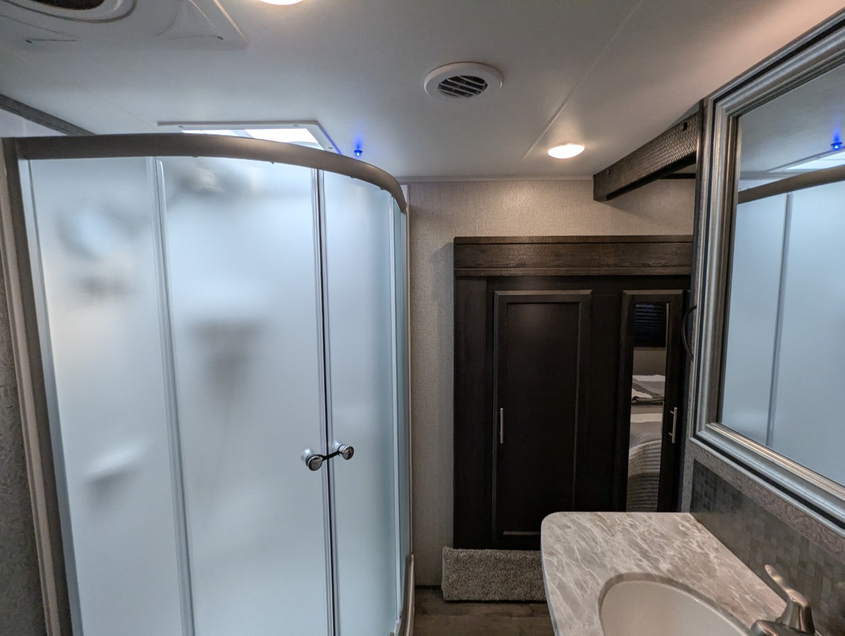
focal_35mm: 16
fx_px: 391
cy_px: 318
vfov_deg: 78.2
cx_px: 422
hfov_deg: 94.4
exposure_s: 1/183
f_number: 2.2
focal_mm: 2.35
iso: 162
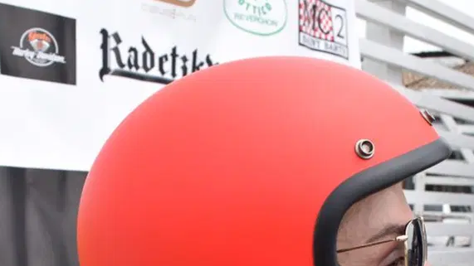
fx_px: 829
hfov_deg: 31.9
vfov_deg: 17.4
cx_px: 246
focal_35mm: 66
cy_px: 317
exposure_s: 1/320
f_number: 9
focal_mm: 20
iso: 200
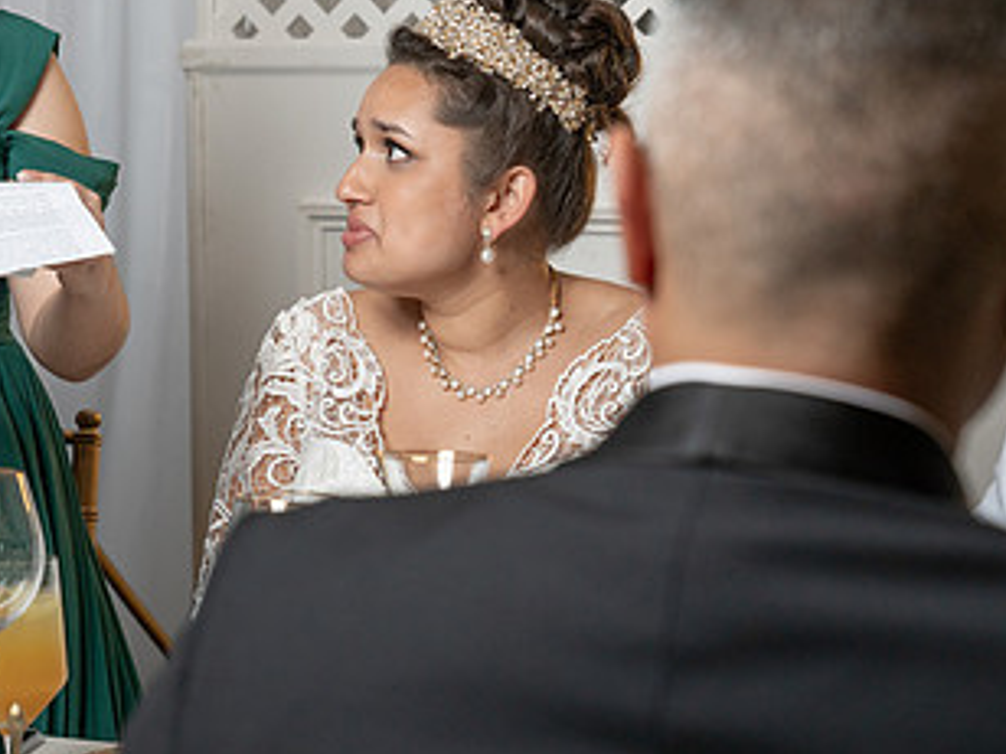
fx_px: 3458
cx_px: 83
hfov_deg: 16.3
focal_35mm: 119
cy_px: 210
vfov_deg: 12.4
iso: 500
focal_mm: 61
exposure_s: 1/200
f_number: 4
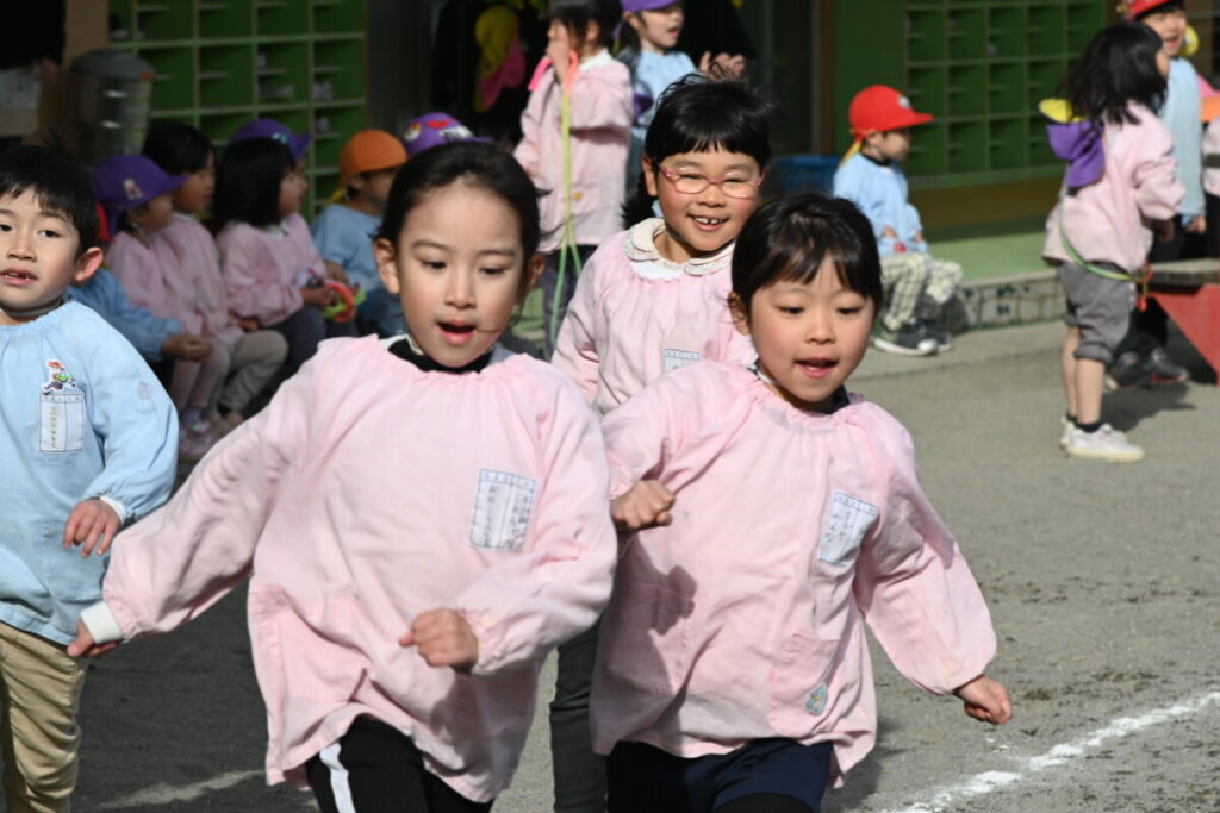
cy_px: 406
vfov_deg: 7.6
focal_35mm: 180
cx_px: 610
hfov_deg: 11.4
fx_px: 6100
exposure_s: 1/320
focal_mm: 120
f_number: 7.1
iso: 100
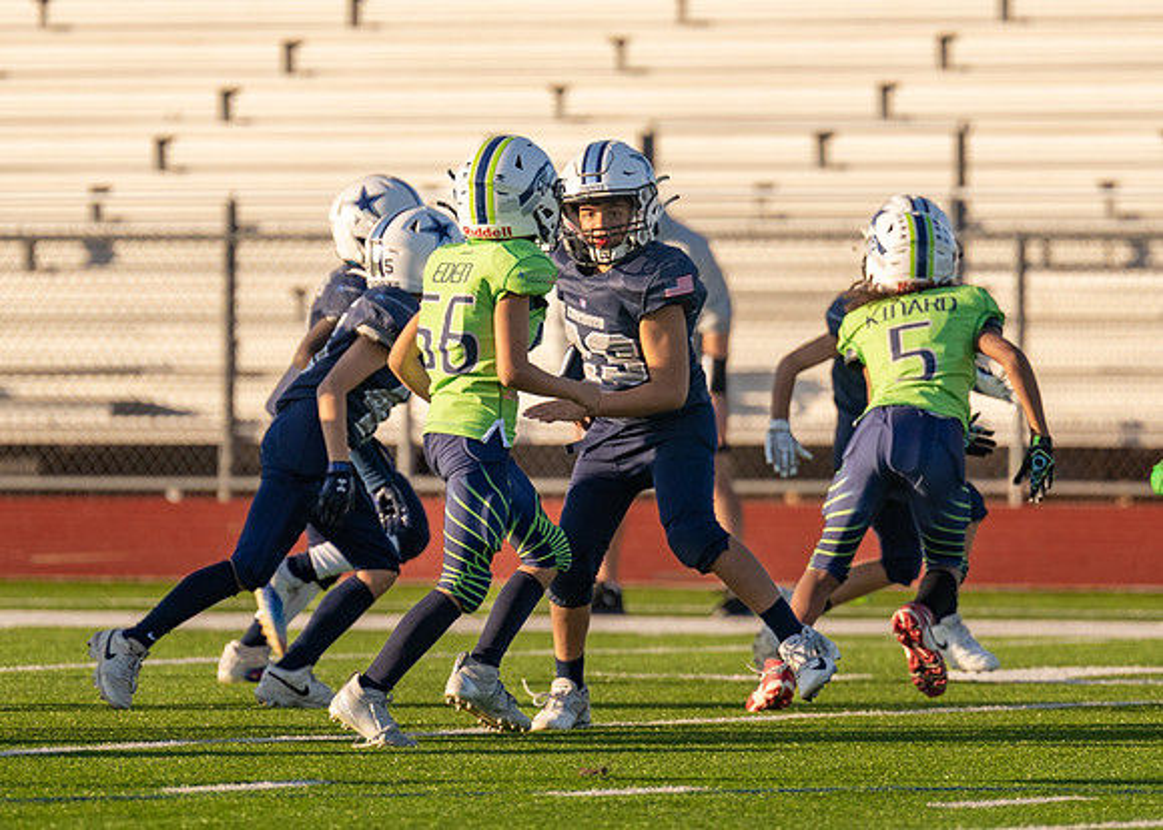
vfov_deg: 2.7
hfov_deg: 3.8
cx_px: 734
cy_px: 329
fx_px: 17380
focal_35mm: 526
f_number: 4
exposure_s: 1/1250
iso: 200
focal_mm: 280
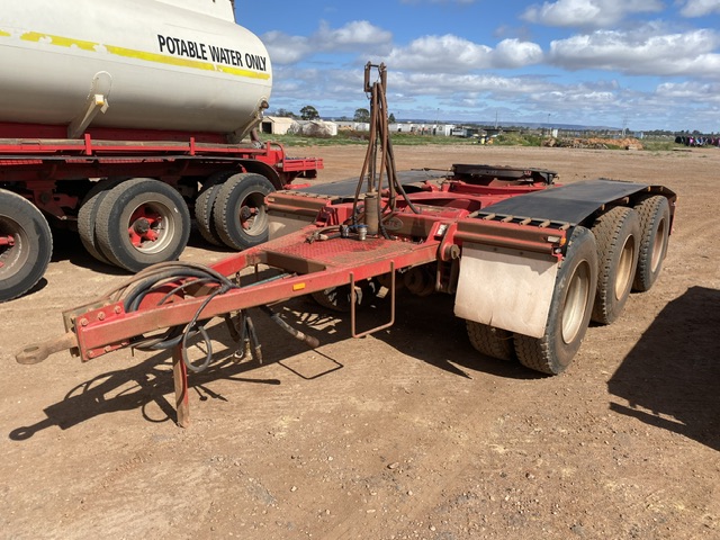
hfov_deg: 67.3
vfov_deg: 53.1
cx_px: 360
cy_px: 270
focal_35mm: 26
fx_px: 541
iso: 32
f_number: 1.8
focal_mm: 4.25
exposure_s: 1/3300
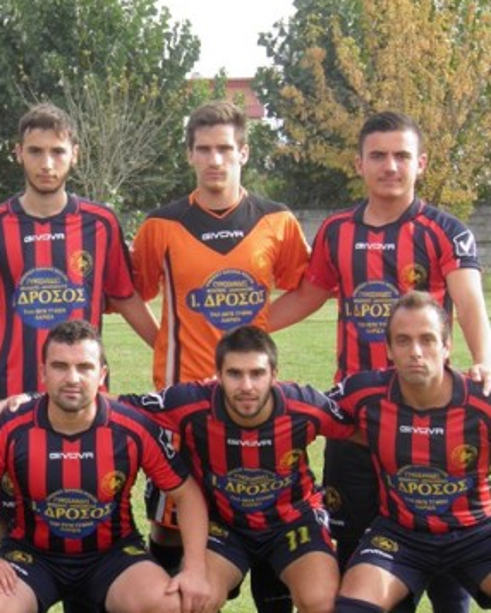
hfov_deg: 7.6
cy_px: 336
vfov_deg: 9.6
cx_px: -41
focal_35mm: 202
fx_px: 3666
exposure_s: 1/100
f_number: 5.6
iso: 50
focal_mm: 20.2
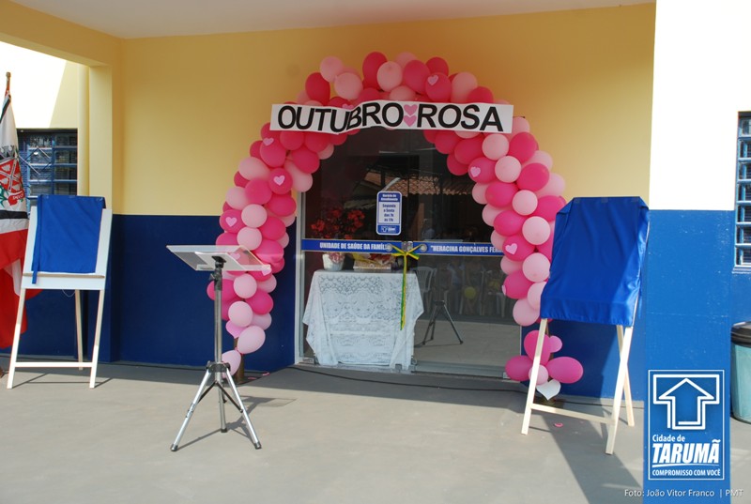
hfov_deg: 49.5
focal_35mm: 39
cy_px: 252
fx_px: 815
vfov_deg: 34.4
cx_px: 376
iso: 100
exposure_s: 1/125
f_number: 5.6
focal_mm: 26
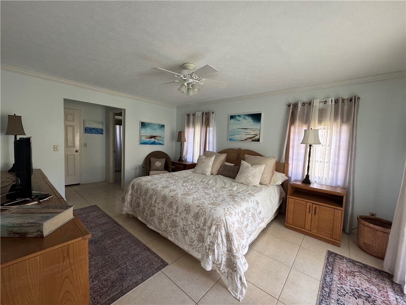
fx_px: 164
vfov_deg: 85.7
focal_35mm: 14
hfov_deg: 102.1
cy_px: 152
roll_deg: -2.4
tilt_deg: -4.2
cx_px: 203
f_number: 2.2
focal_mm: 2.22
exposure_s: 1/60
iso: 320
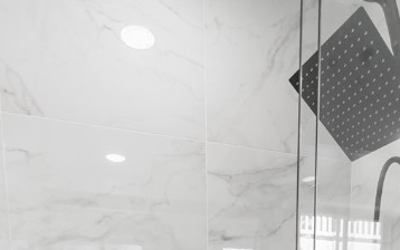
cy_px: 363
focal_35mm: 35
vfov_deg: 27.1
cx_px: 236
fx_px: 382
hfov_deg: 55.0
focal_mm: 16
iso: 200
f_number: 8
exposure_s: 1/10
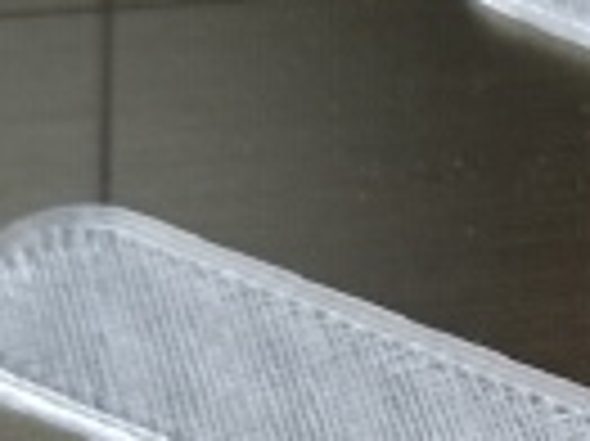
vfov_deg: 13.8
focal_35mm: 106
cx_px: 831
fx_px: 1805
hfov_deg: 17.1
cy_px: 418
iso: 400
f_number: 1.7
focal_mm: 4.25
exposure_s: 1/10
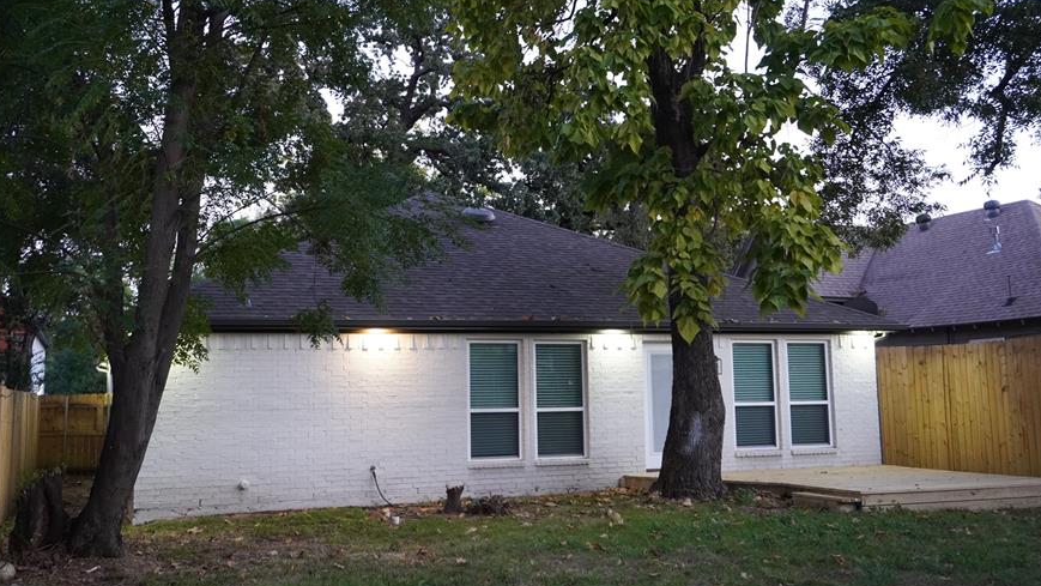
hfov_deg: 54.0
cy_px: 264
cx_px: 484
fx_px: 1021
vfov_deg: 32.0
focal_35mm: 37
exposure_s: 1/30
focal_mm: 20
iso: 1600
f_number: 4
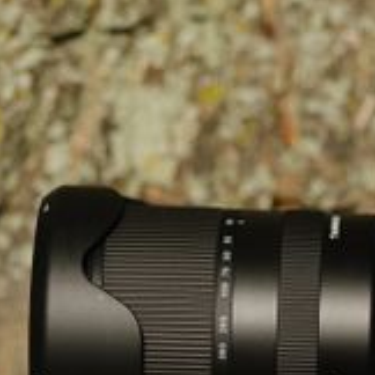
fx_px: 4155
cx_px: 310
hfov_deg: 5.2
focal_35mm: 339
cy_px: 271
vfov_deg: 5.2
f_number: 2
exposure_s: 1/8000
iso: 200
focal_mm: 90
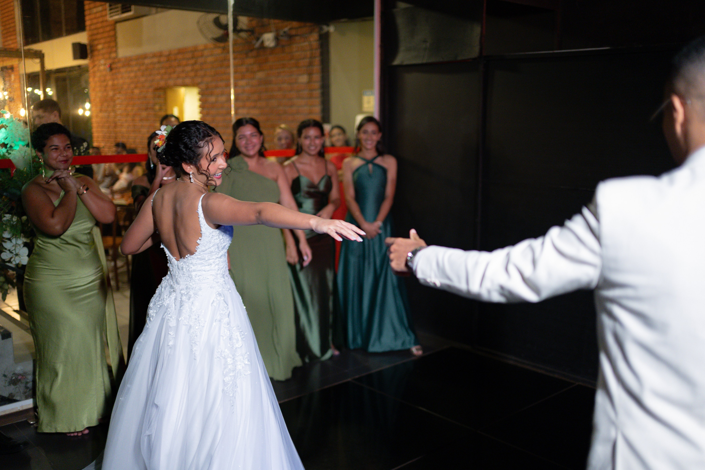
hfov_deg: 54.0
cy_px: 235
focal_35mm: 35
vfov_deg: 37.5
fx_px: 691
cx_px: 352
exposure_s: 1/400
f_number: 1.4
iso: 2000
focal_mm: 35
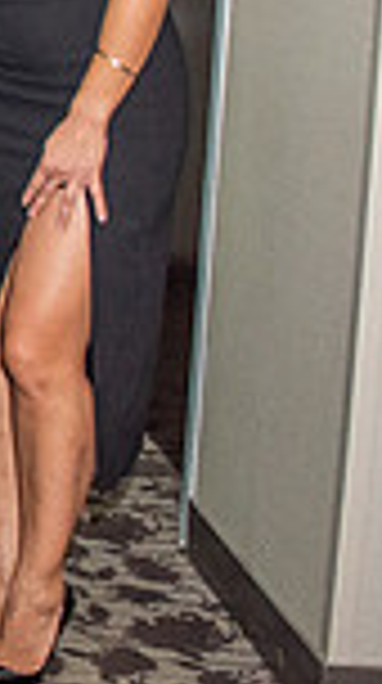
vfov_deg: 21.7
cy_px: 43
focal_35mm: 96
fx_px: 1736
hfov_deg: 9.4
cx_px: -831
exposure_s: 1/160
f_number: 3.5
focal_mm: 24
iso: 1600
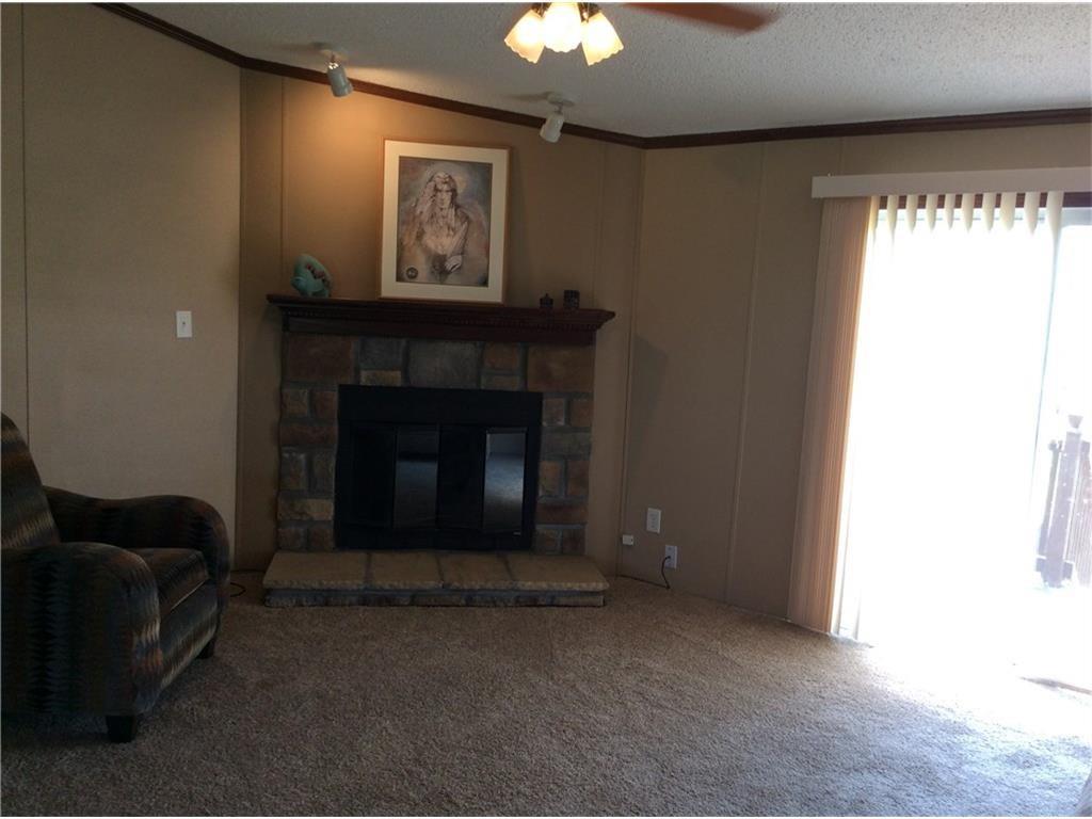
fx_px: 1009
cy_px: 410
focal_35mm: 32
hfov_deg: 56.8
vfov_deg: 44.2
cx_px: 546
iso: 40
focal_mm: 3.3
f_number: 2.4
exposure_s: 1/40
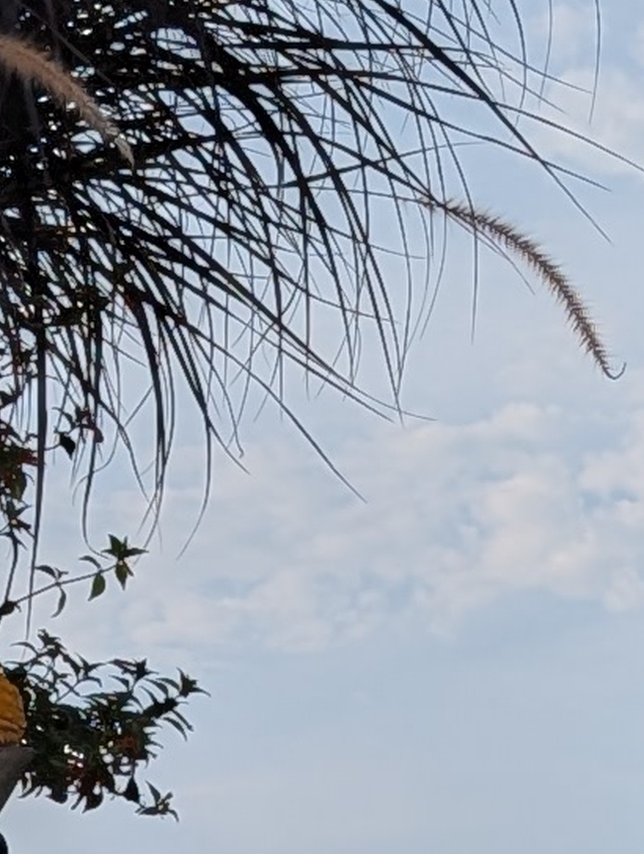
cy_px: 1476
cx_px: -467
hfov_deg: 8.0
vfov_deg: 10.4
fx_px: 4451
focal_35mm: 180
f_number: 1.68
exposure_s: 1/1484
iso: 22
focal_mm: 6.9
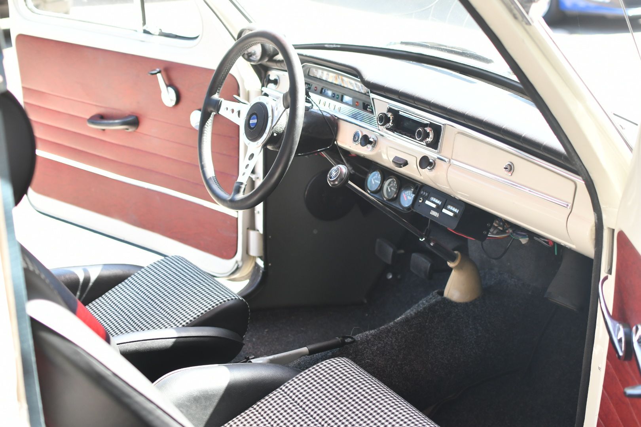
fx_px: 926
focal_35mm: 52
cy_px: 214
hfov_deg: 38.2
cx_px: 320
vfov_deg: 26.0
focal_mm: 35
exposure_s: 1/250
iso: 450
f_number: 2.8
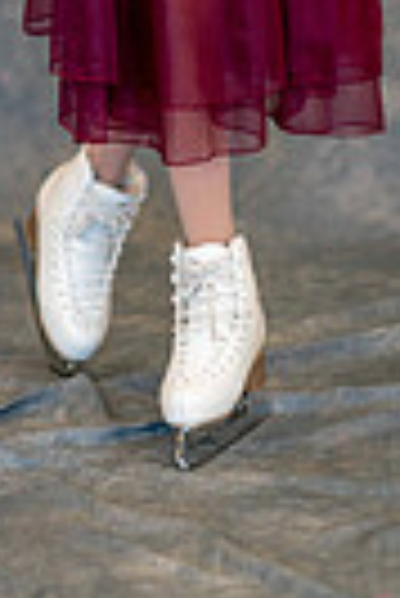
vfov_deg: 7.0
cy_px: -292
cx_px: 108
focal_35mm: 288
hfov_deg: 4.8
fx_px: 4787
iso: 500
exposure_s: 1/200
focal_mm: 85
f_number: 1.4
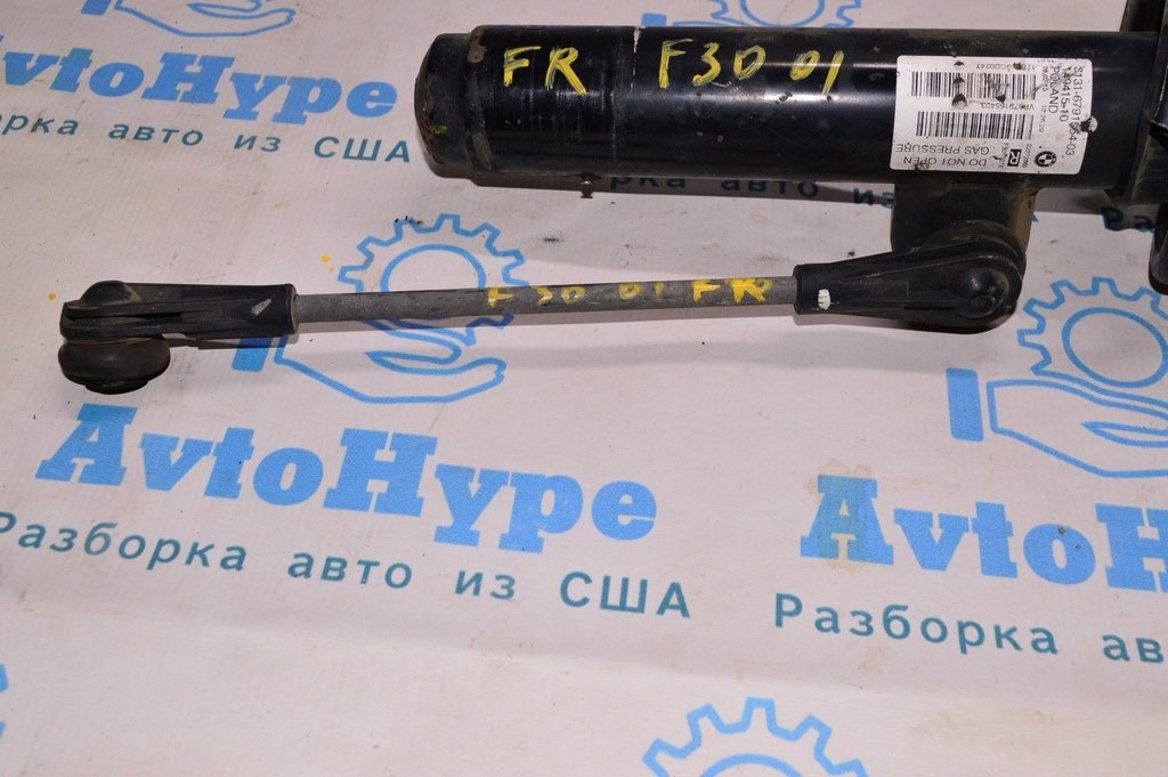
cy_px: 388
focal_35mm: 42
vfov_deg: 31.8
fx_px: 1362
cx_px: 584
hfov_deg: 46.4
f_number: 8
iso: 1600
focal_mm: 28
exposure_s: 1/200
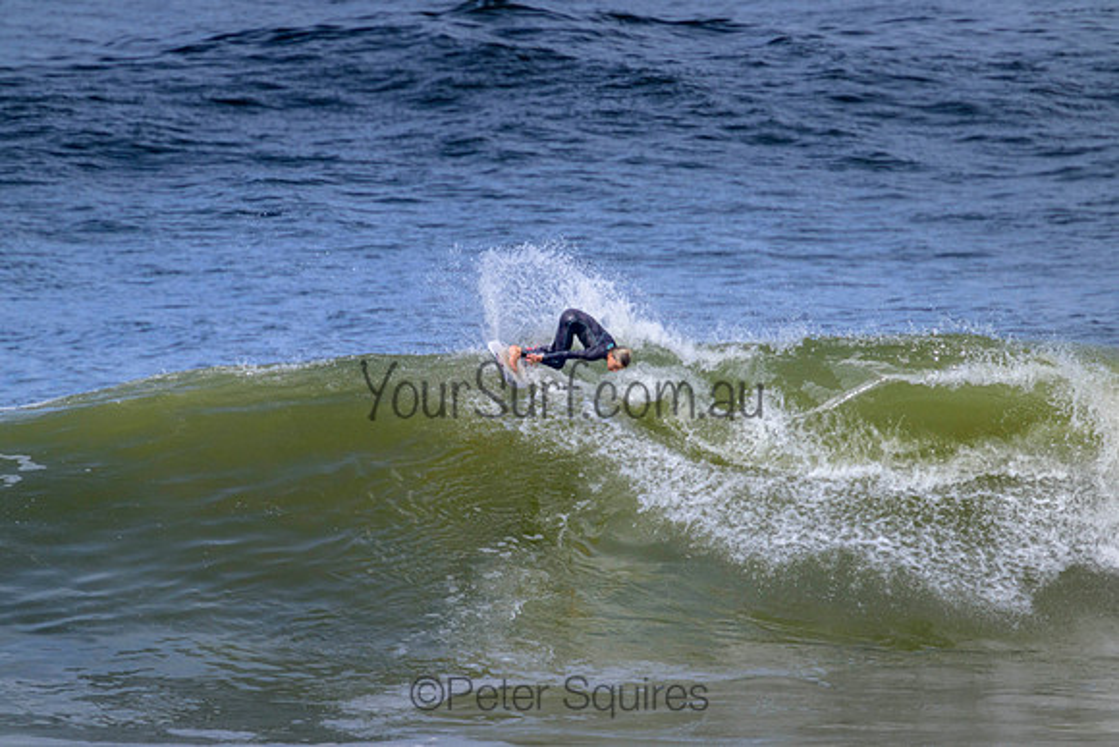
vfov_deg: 1.7
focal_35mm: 800
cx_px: 560
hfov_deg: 2.6
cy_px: 374
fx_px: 24871
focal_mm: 800
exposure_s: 1/2000
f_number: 11
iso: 800
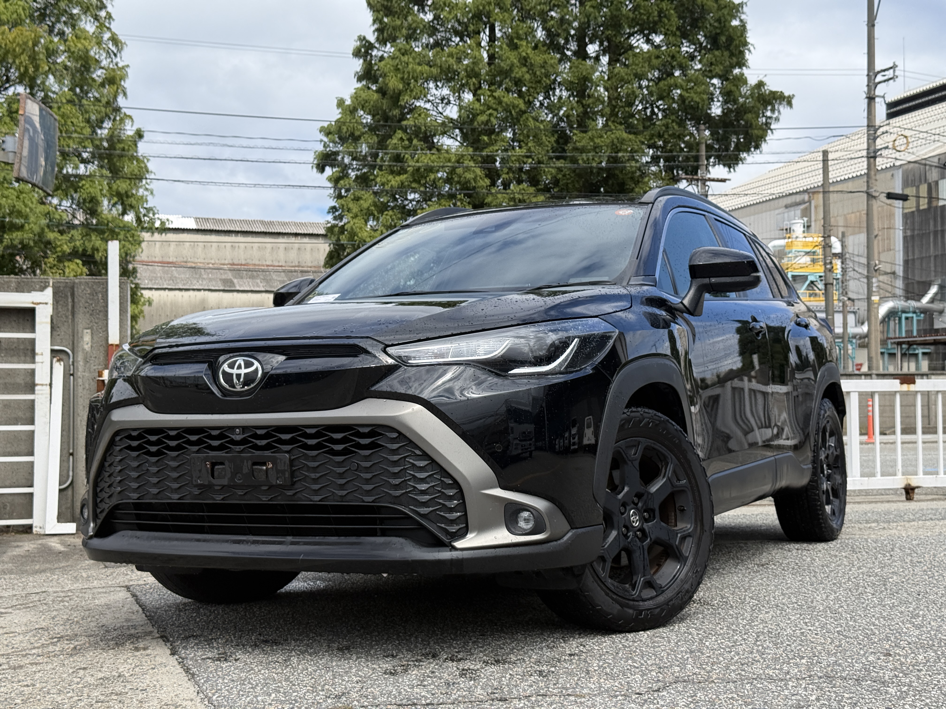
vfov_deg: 30.3
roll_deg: +0.2
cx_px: 473
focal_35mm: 48
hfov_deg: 39.7
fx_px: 1312
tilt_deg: +2.6
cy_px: 354
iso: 80
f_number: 1.78
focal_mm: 6.76
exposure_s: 1/4098
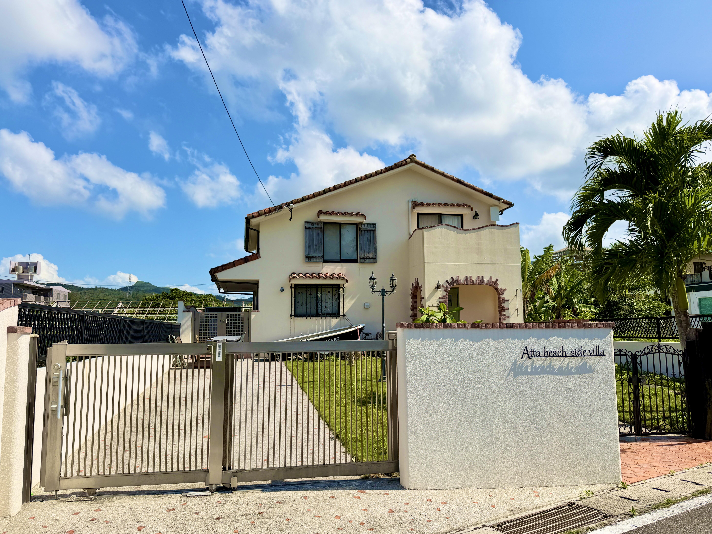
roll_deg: +1.5
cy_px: 267
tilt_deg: +6.4
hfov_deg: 71.6
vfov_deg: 56.8
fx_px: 494
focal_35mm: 24
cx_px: 356
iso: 80
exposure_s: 1/9091
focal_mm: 6.76
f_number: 1.78
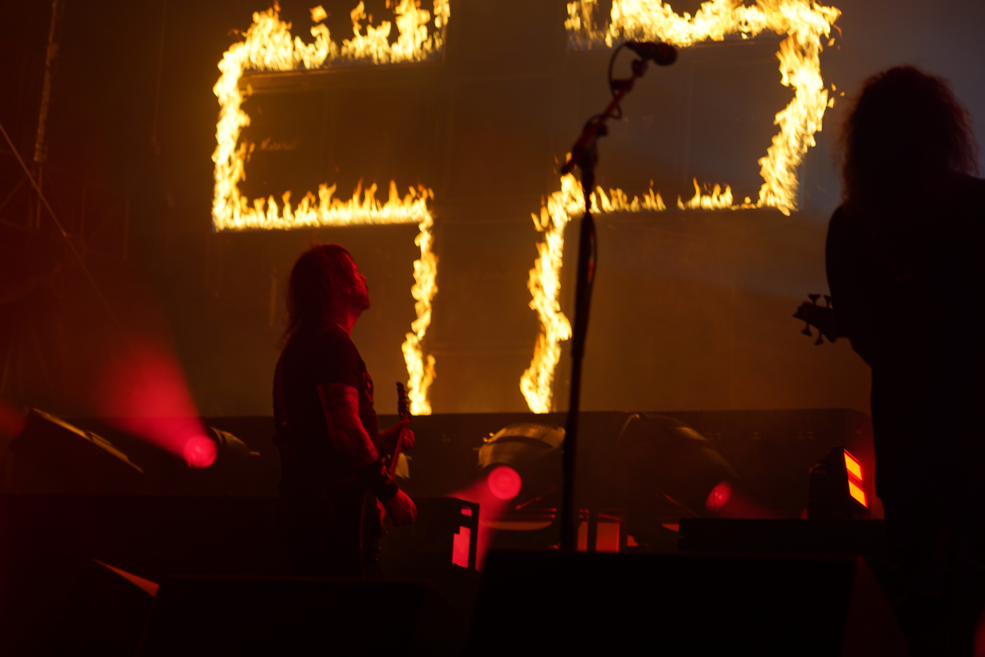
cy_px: 328
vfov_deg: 13.0
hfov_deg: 19.5
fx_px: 2873
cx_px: 492
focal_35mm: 105
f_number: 4
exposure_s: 1/125
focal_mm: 105
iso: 160
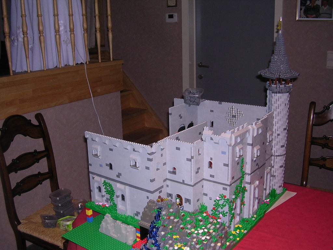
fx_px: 366
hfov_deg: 49.0
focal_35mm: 38
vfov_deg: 37.7
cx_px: 166
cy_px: 125
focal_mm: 5.8
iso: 100
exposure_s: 1/60.1
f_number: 2.8
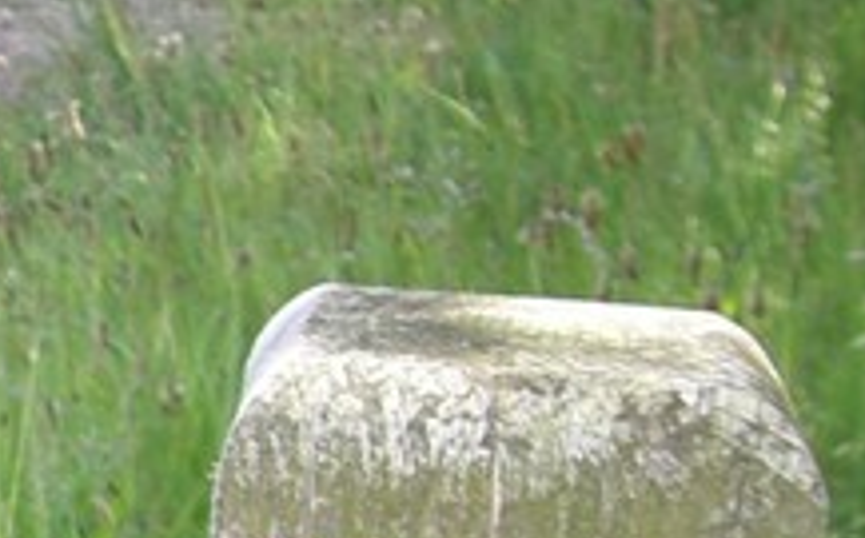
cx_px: -805
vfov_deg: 7.0
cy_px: 721
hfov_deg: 10.5
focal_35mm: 186
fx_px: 4379
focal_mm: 6.2
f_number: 2.7
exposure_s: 1/160
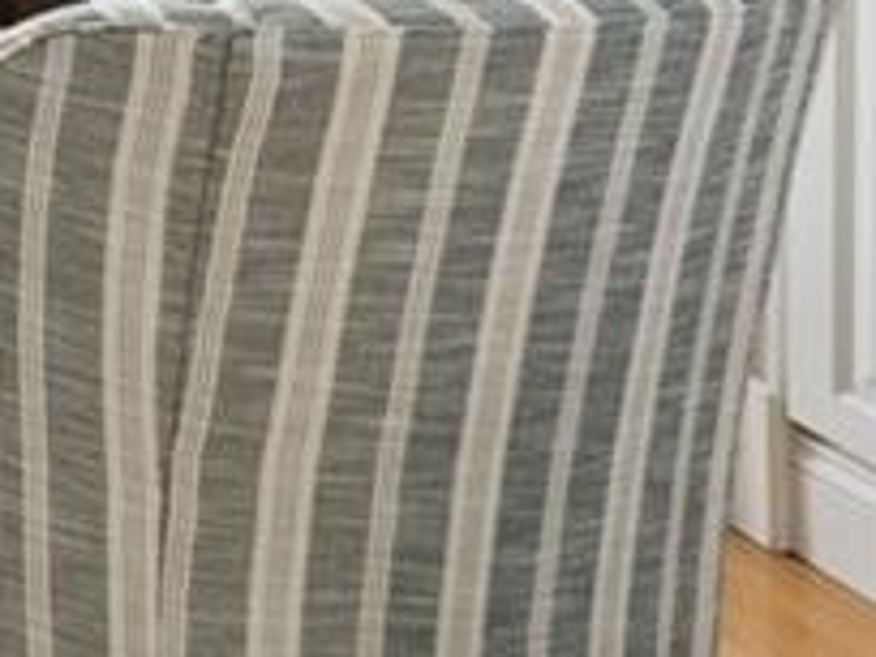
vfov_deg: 14.7
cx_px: -1314
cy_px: -732
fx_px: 1997
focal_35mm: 79
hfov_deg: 14.3
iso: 200
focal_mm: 16.4
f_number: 7.1
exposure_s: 1/10
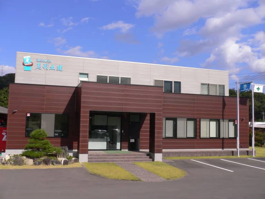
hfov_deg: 52.6
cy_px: 100
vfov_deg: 40.7
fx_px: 268
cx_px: 132
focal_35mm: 35
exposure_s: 1/500
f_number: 5.6
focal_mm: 5.8
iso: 80
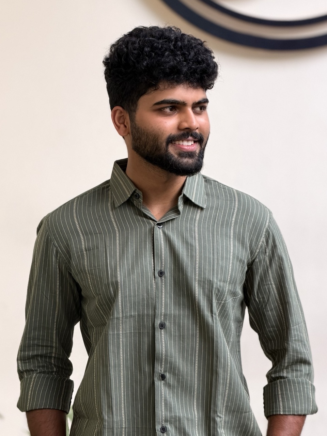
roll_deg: -0.4
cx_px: 164
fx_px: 1260
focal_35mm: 100
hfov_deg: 14.8
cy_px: 218
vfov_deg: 19.6
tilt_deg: -4.4
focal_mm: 16.89
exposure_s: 1/121
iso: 100
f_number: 2.8
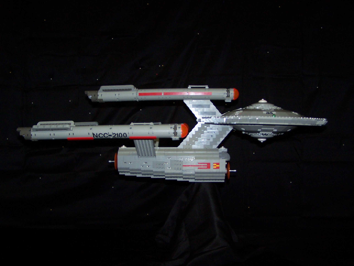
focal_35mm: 38
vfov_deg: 37.7
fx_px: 389
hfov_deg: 49.0
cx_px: 177
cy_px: 133
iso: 140
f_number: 2.8
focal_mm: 6.3
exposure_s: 1/60
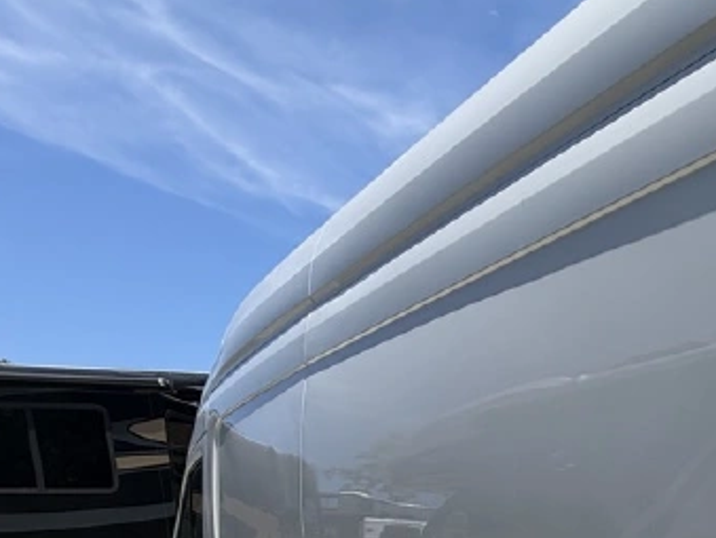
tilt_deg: -7.5
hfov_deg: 41.7
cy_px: 616
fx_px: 683
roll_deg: +0.8
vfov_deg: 35.5
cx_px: 817
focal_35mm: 33
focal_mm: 2.22
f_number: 2.2
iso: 25
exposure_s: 1/770
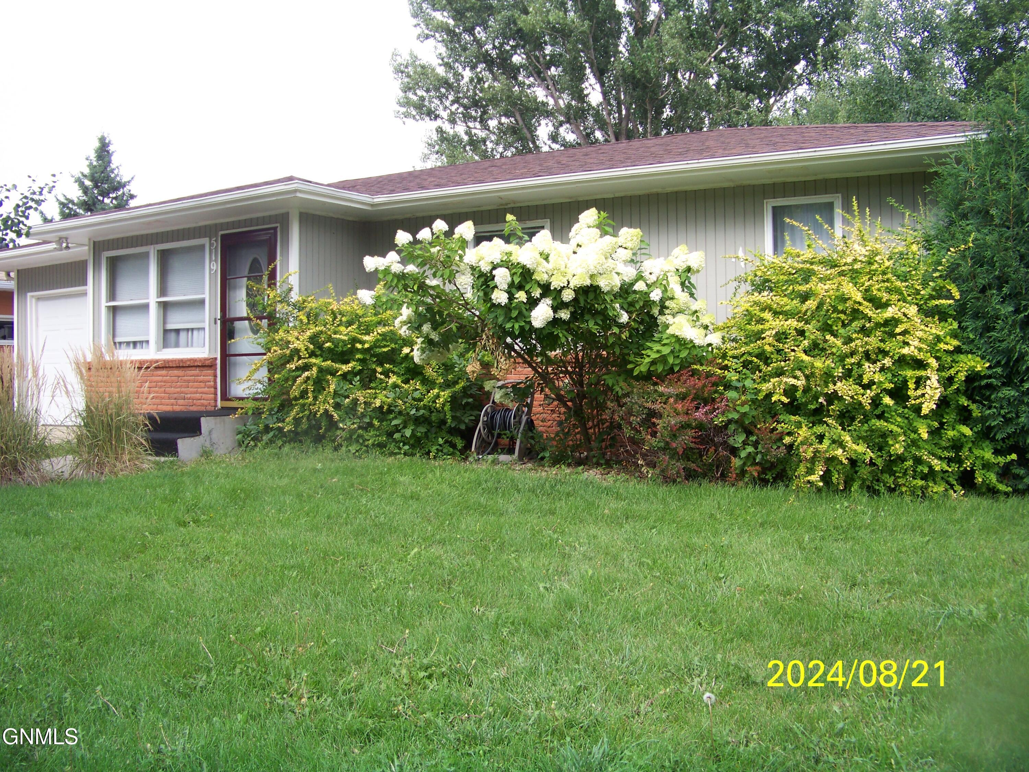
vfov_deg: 42.9
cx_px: 514
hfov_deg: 55.4
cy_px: 386
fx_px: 981
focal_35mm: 33
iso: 64
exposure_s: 1/160
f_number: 2.8
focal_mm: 5.85
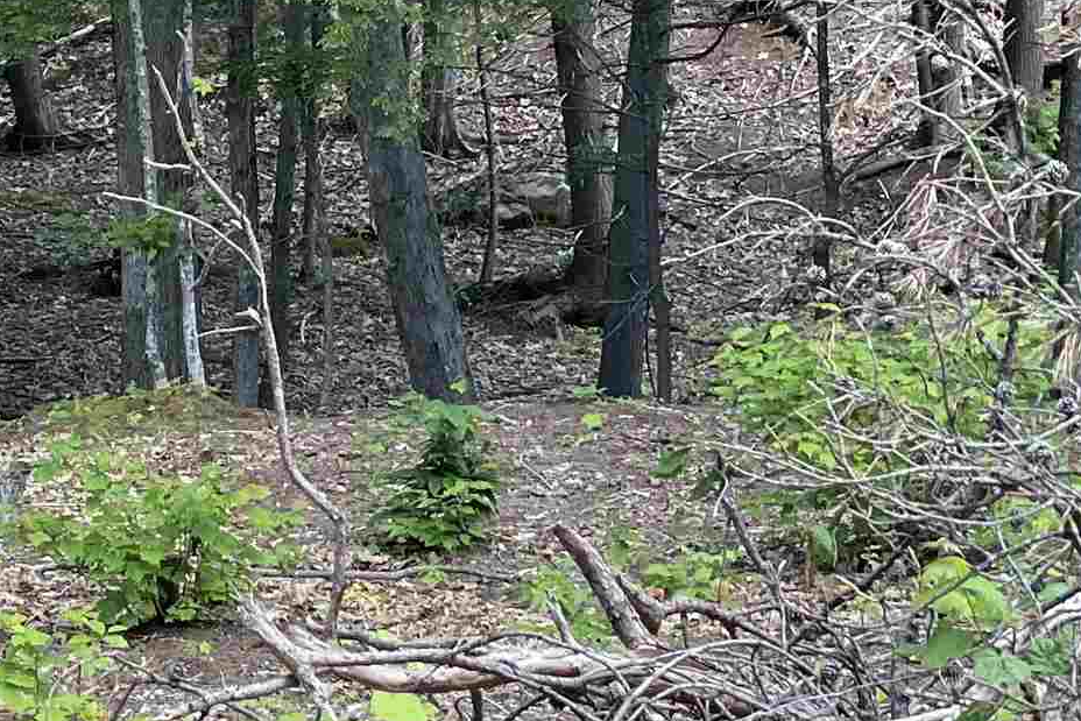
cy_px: 284
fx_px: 5375
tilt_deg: -7.6
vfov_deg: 7.7
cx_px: 15
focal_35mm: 179
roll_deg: +1.9
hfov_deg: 11.4
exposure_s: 1/122
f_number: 2
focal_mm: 6
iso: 25
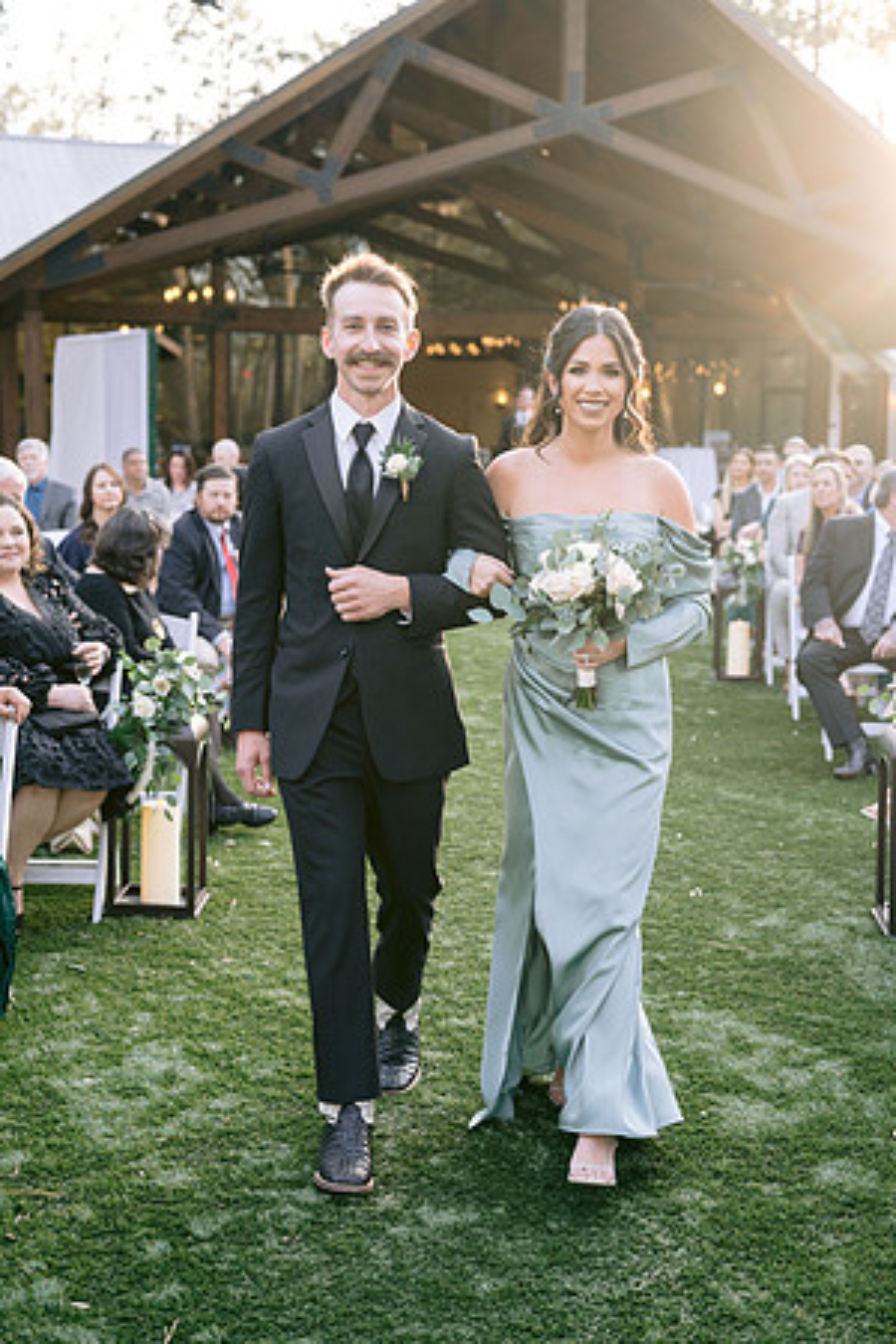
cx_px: 448
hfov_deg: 27.0
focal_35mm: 50
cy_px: 672
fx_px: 1867
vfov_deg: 39.6
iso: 400
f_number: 3.2
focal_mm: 50
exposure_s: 1/250
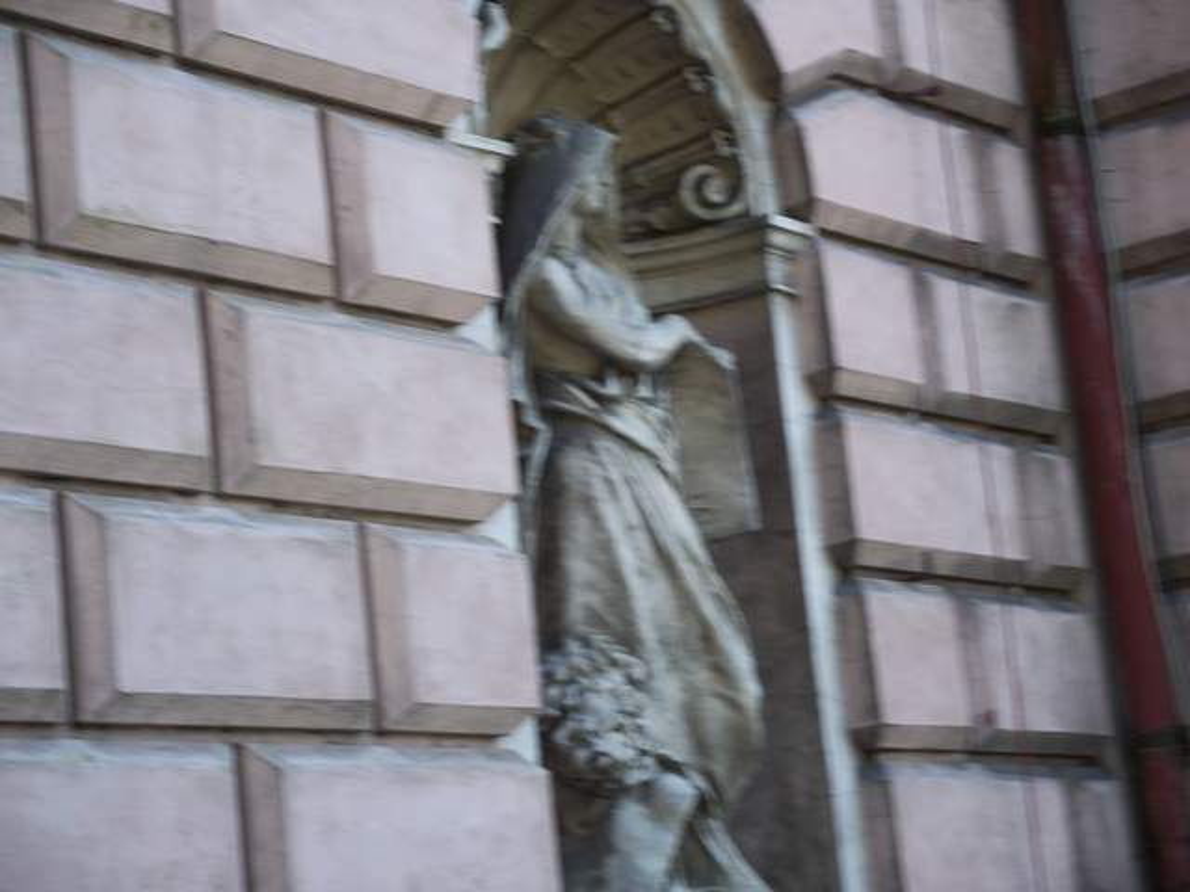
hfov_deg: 20.4
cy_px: 446
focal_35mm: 96
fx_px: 3300
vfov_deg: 15.4
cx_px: 595
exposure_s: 1/100
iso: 64
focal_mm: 20.3
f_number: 3.6
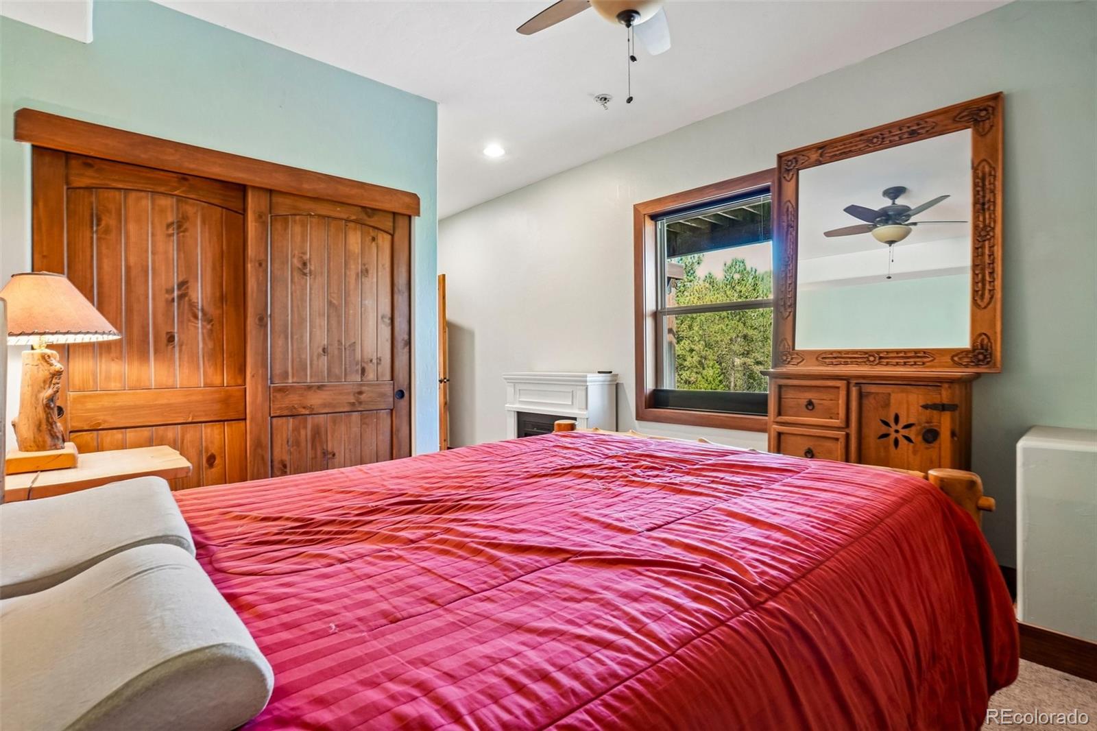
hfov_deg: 95.0
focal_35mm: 16
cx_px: 548
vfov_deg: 72.0
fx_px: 503
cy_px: 366
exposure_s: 1/3.33
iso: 400
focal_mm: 11
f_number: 8
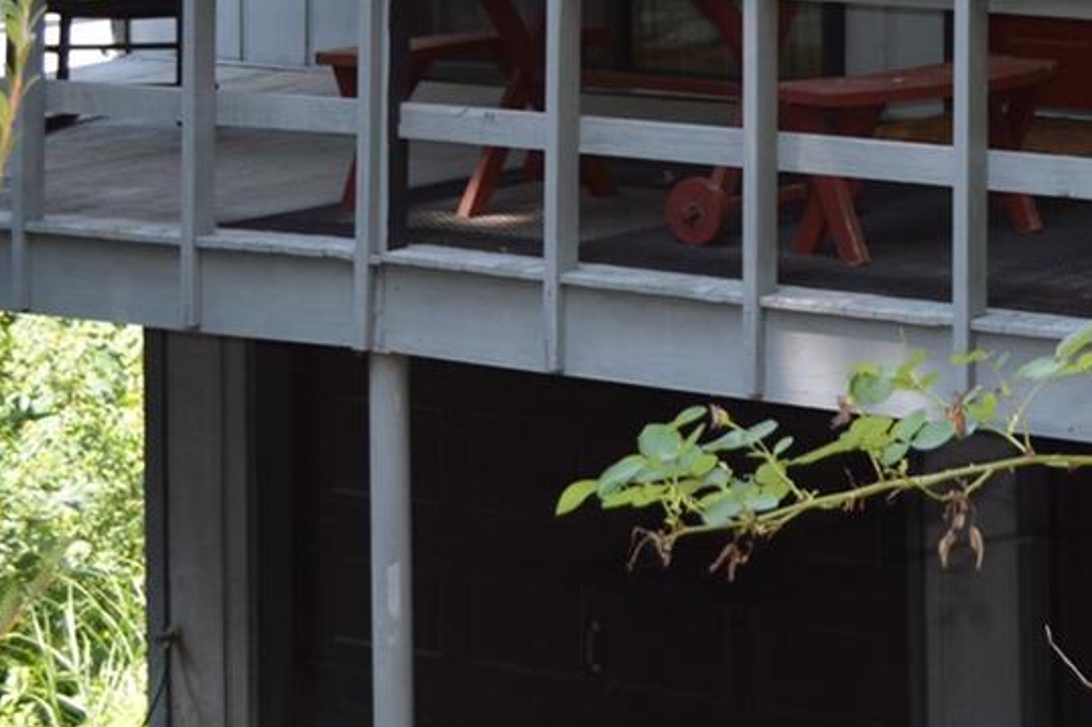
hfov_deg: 14.8
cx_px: 1035
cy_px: -537
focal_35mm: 137
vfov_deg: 9.6
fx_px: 4153
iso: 110
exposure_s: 1/125
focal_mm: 24
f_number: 4
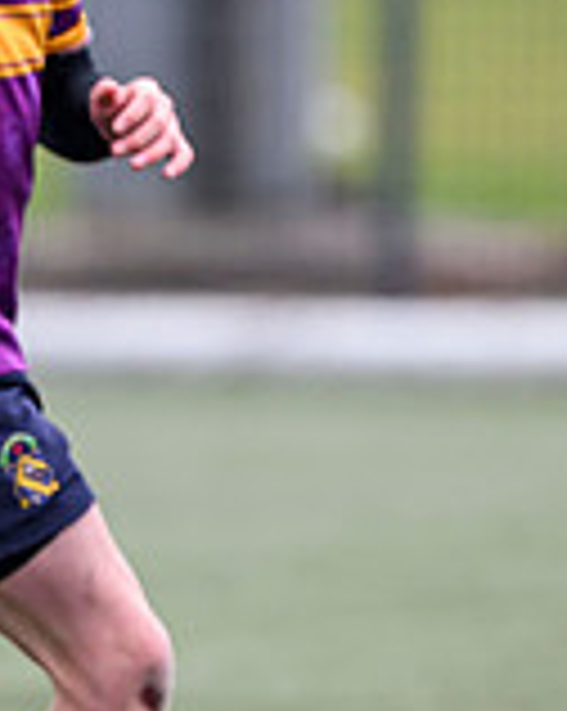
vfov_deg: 1.2
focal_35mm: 1618
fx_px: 34005
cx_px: -465
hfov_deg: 1.0
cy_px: 414
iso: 500
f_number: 3.5
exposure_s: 1/1250
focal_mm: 400
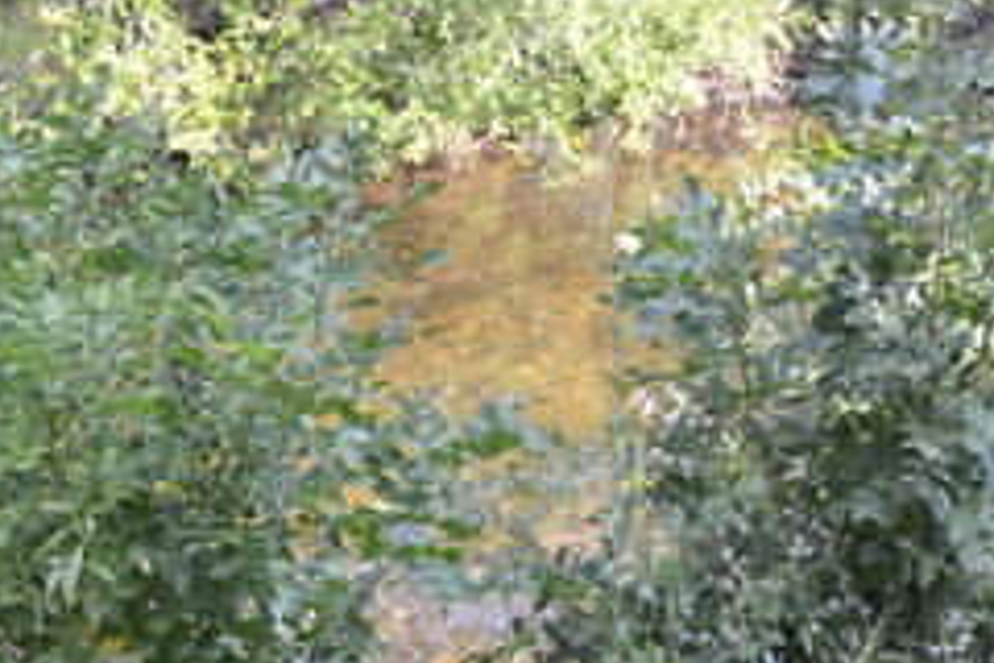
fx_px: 2209
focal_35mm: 80
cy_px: 437
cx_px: 944
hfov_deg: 24.4
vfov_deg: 17.0
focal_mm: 20
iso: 320
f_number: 5.6
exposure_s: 1/125
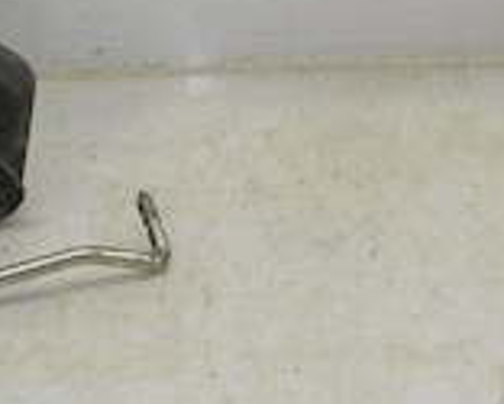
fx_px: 2866
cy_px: -229
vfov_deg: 7.9
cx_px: 330
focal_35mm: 192
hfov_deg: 10.0
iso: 80
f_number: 3.3
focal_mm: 7.88
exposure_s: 1/40
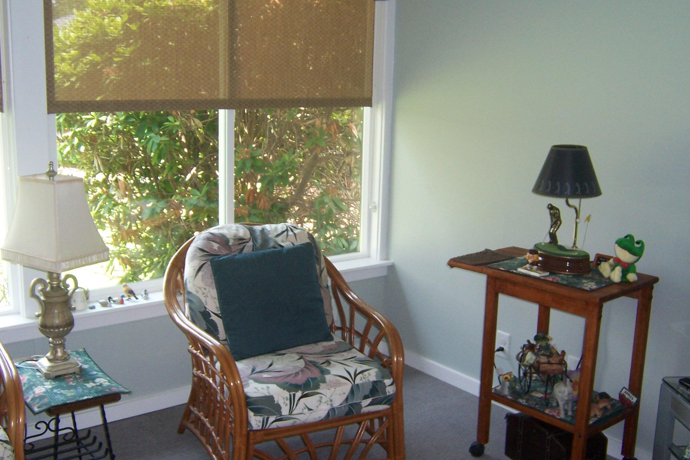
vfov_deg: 34.2
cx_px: 317
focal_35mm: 39
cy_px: 230
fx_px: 747
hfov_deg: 49.5
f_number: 2.8
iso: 140
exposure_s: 1/60
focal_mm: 5.5
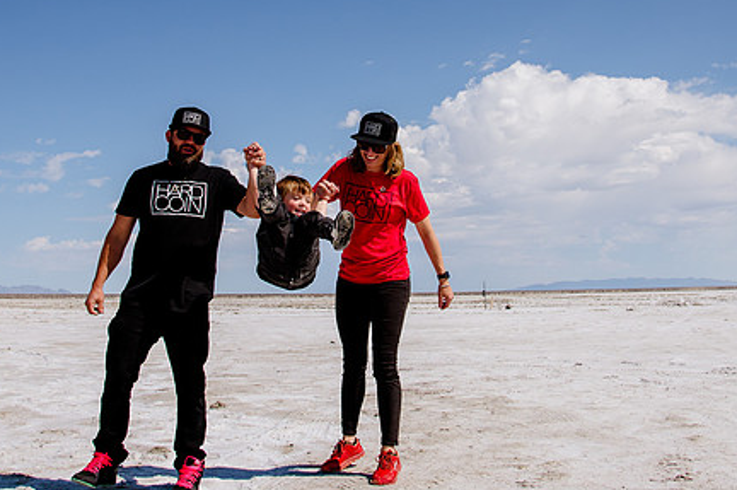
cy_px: 115
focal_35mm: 47
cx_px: 369
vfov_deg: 28.1
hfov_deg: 42.0
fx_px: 961
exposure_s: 1/2000
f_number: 6.3
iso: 160
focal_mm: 24
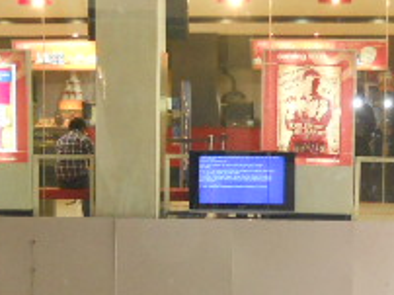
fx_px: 1478
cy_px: 358
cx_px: 158
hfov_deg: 15.2
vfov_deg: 11.2
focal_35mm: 130
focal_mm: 6.72
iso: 500
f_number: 3.1
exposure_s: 1/30
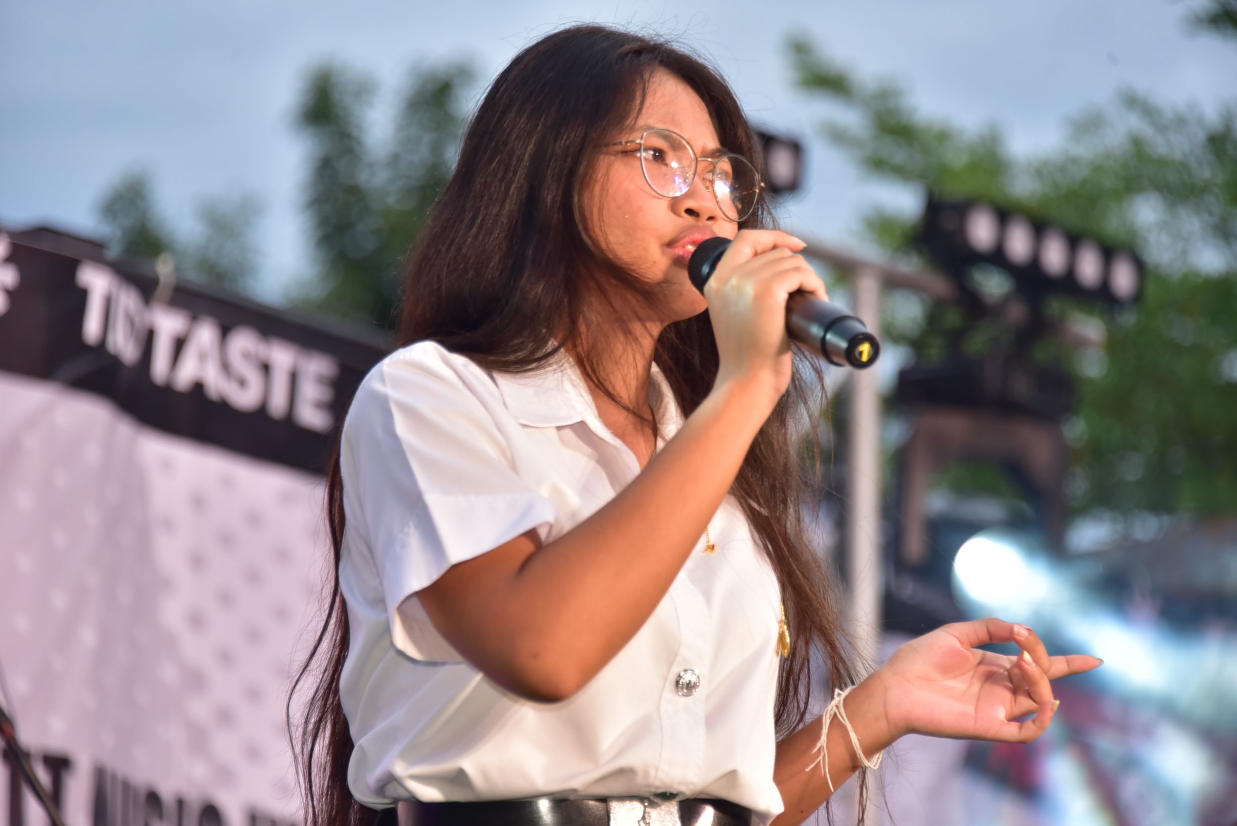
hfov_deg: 10.3
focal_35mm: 200
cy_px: 413
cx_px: 618
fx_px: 6875
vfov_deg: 6.9
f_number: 5.6
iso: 1000
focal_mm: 200
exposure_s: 1/200
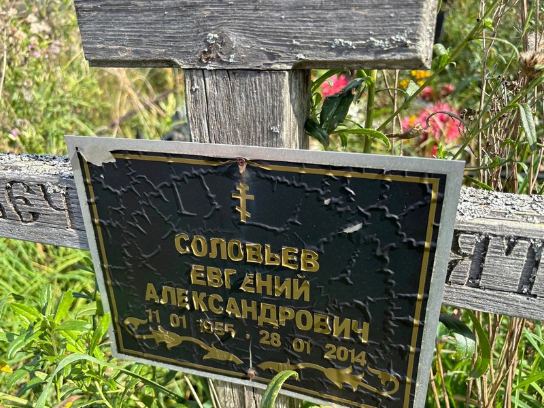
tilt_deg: -31.3
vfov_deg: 53.1
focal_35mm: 26
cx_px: 272
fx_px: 409
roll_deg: +1.5
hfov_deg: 67.3
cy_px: 204
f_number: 1.6
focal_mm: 5.96
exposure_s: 1/918
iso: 50
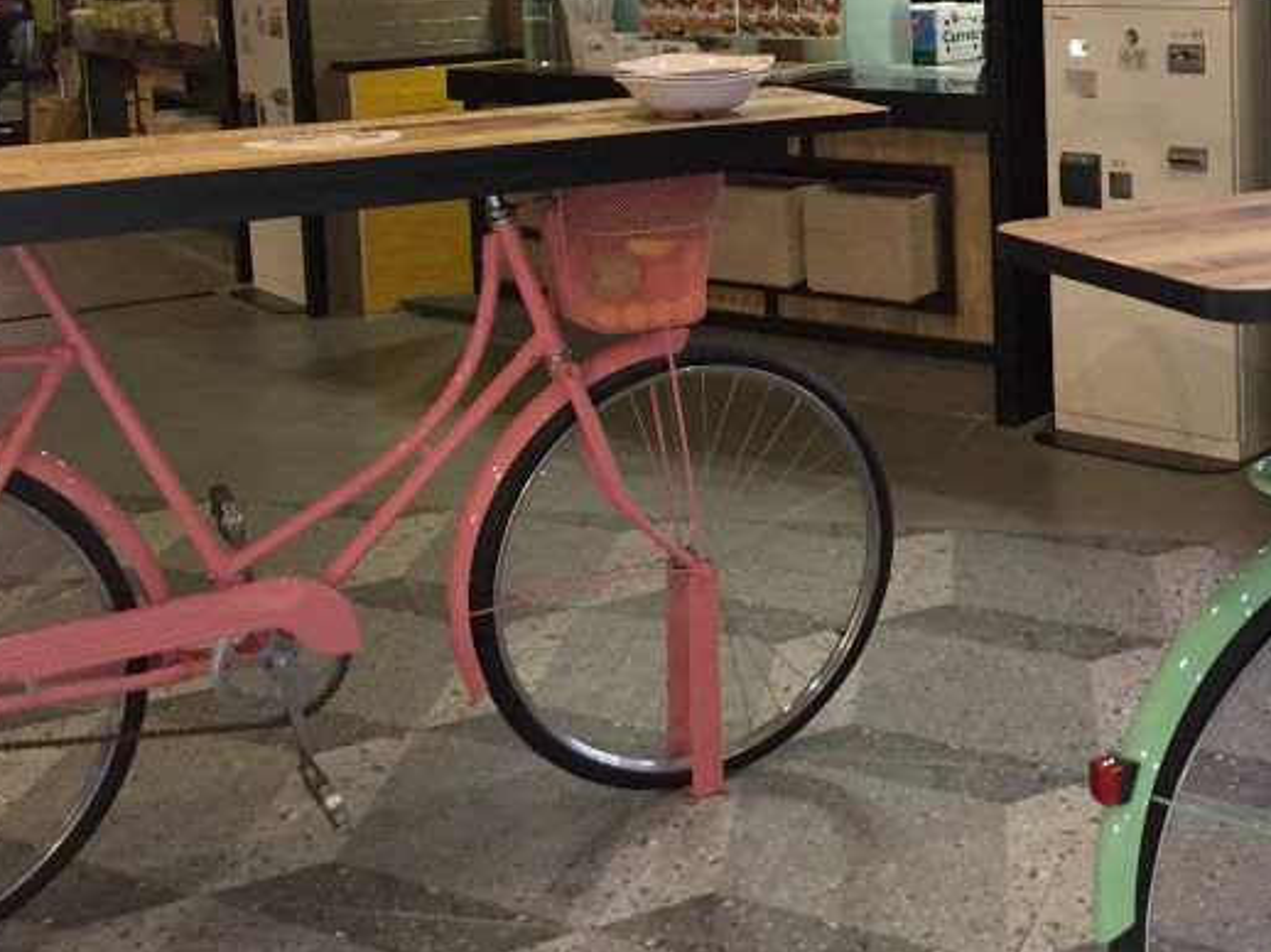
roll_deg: -0.7
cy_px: 115
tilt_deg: -5.4
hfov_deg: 33.2
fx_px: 2055
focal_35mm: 56
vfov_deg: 25.4
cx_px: 1053
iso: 100
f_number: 2.2
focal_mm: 4.15
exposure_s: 1/33
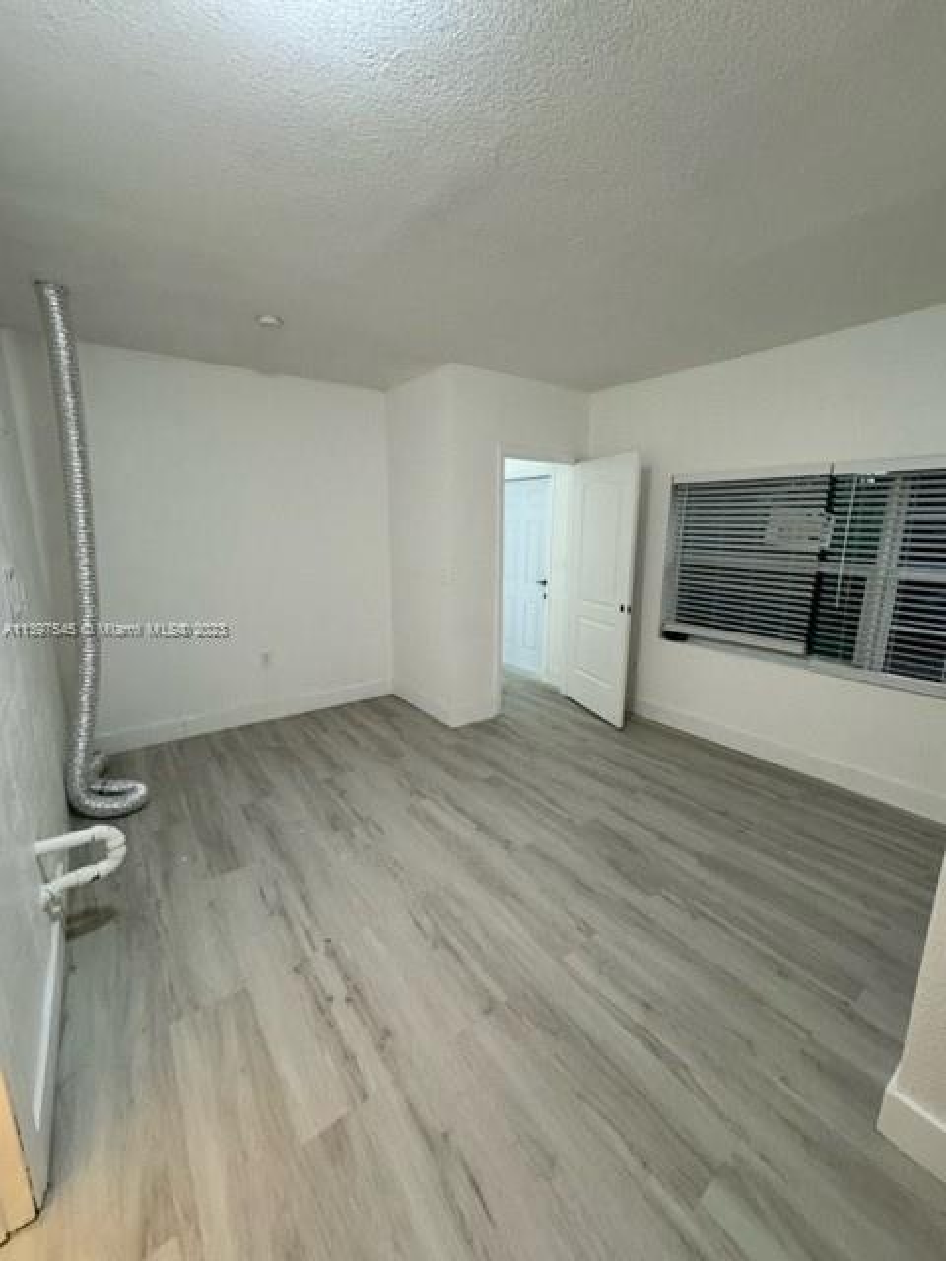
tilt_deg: -11.8
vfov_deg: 102.1
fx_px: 510
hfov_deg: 85.7
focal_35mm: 14
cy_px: 630
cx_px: 473
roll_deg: -0.1
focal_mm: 2.22
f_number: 2.2
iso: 250
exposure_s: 1/60
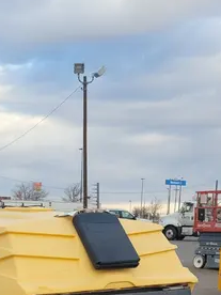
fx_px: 587
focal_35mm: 69
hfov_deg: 21.2
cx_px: 67
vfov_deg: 25.4
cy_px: 352
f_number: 1.8
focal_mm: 5.4
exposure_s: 1/347
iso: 40
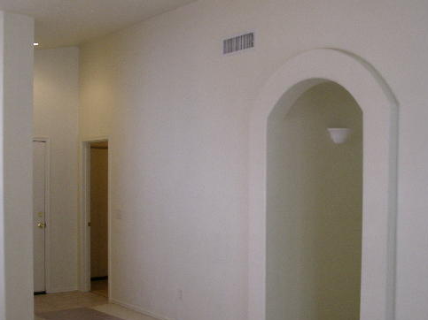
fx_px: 606
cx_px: 226
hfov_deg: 38.9
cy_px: 191
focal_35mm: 49
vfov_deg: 29.6
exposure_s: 1/40
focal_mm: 7.8
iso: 200
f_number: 2.8
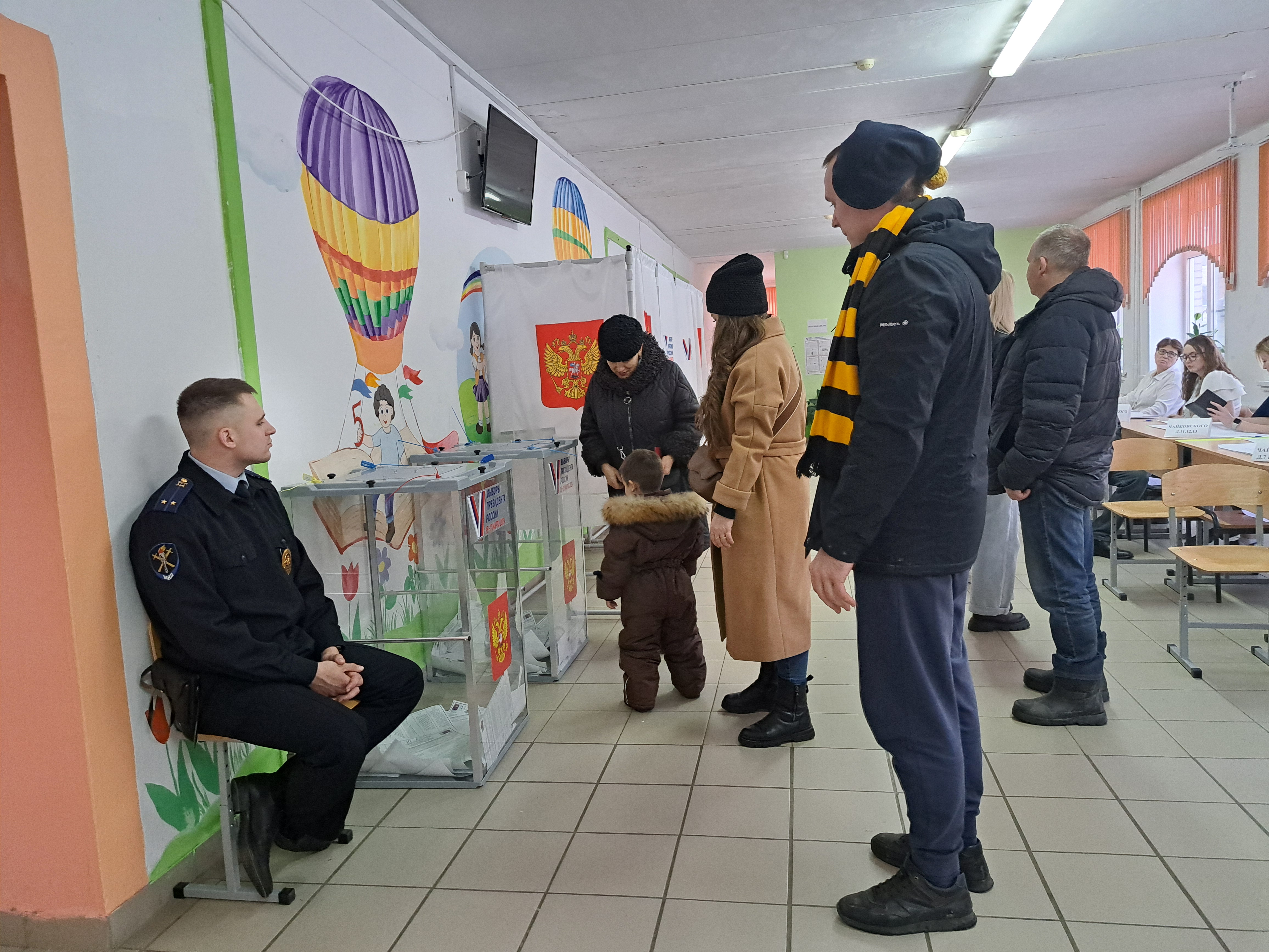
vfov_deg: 56.8
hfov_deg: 71.6
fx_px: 880
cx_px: 634
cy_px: 476
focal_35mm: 24
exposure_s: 1/50
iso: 320
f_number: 1.8
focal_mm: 5.23
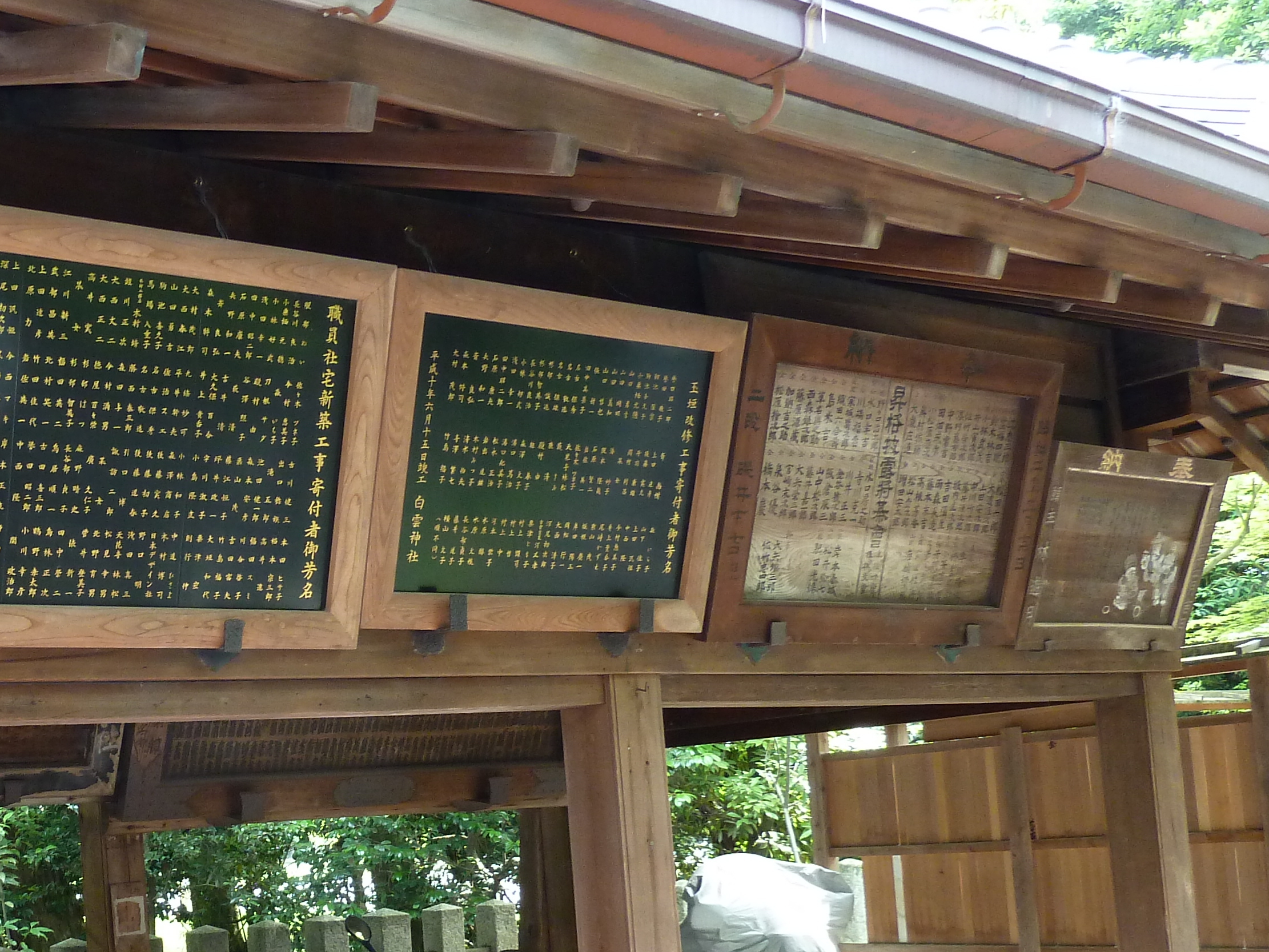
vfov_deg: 31.4
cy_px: 750
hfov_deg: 39.7
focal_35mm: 45
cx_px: 187
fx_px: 1650
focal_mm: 4.1
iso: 200
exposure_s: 1/30
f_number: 3.3
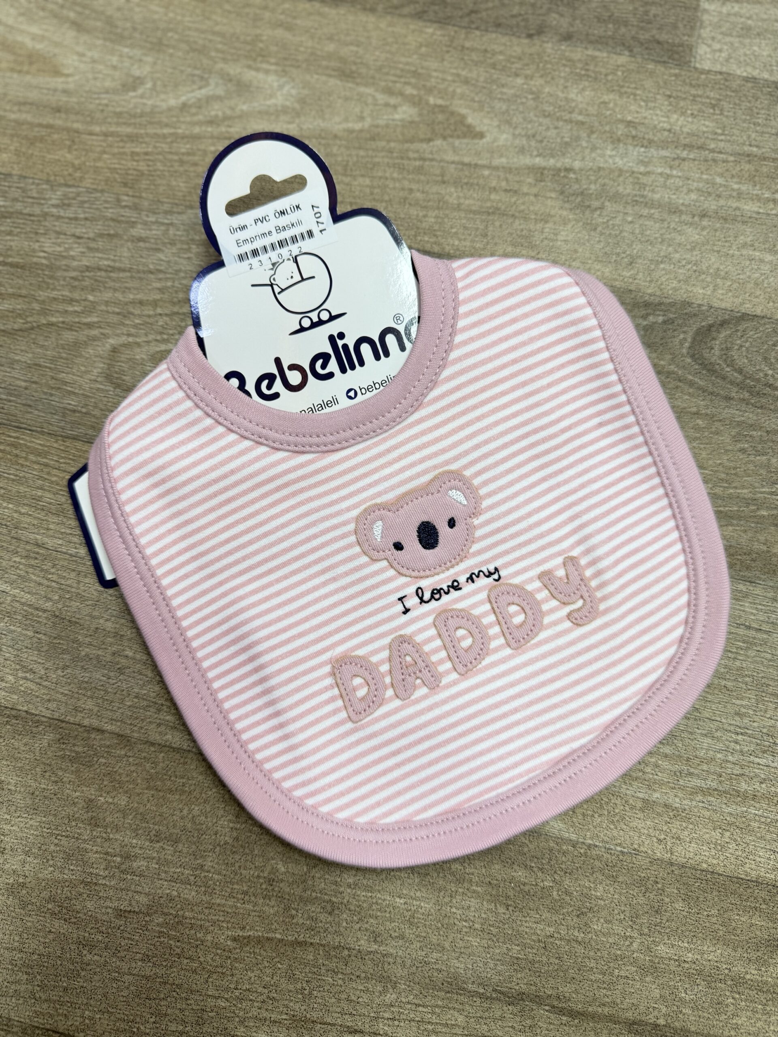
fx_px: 719
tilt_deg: -81.8
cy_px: 518
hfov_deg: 56.8
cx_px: 389
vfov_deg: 71.6
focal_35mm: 24
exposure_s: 1/100
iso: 80
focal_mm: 6.76
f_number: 1.78
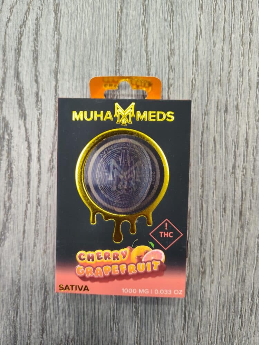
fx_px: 229
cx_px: 130
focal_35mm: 23
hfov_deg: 58.9
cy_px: 172
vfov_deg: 73.9
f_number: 1.8
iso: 1075
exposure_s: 1/120
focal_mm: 5.56
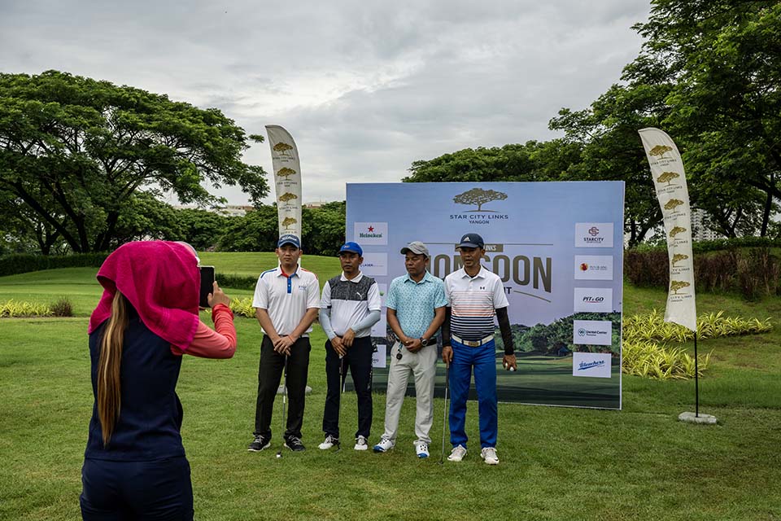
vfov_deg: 37.9
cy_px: 260
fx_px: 759
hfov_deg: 54.4
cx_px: 390
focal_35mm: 35
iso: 180
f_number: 8
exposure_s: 1/400
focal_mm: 35
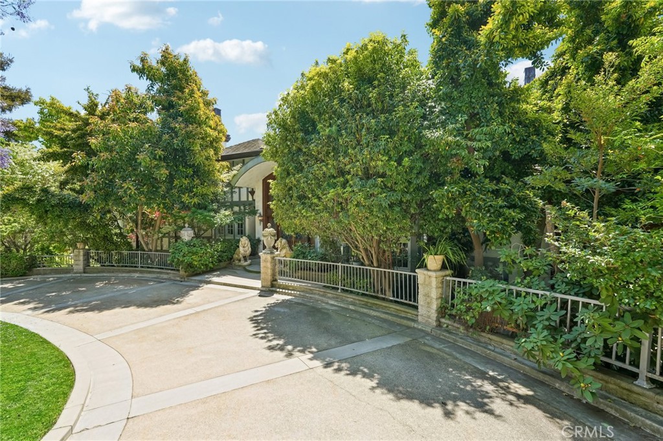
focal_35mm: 16
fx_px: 295
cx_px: 332
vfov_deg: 73.7
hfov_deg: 96.8
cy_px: 220
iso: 100
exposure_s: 1/45
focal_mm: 16
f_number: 8
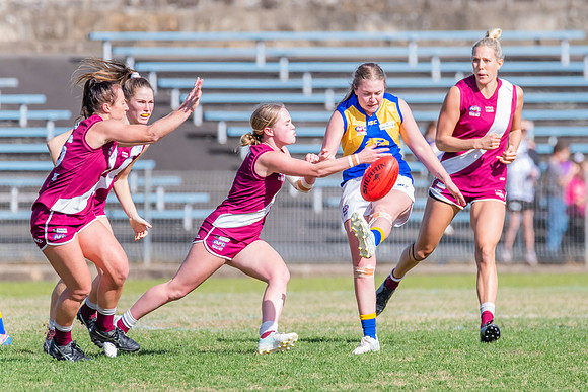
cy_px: 191
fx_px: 15041
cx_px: 380
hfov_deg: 2.2
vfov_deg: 1.5
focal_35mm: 921
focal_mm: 600
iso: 800
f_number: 9
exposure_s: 1/1600
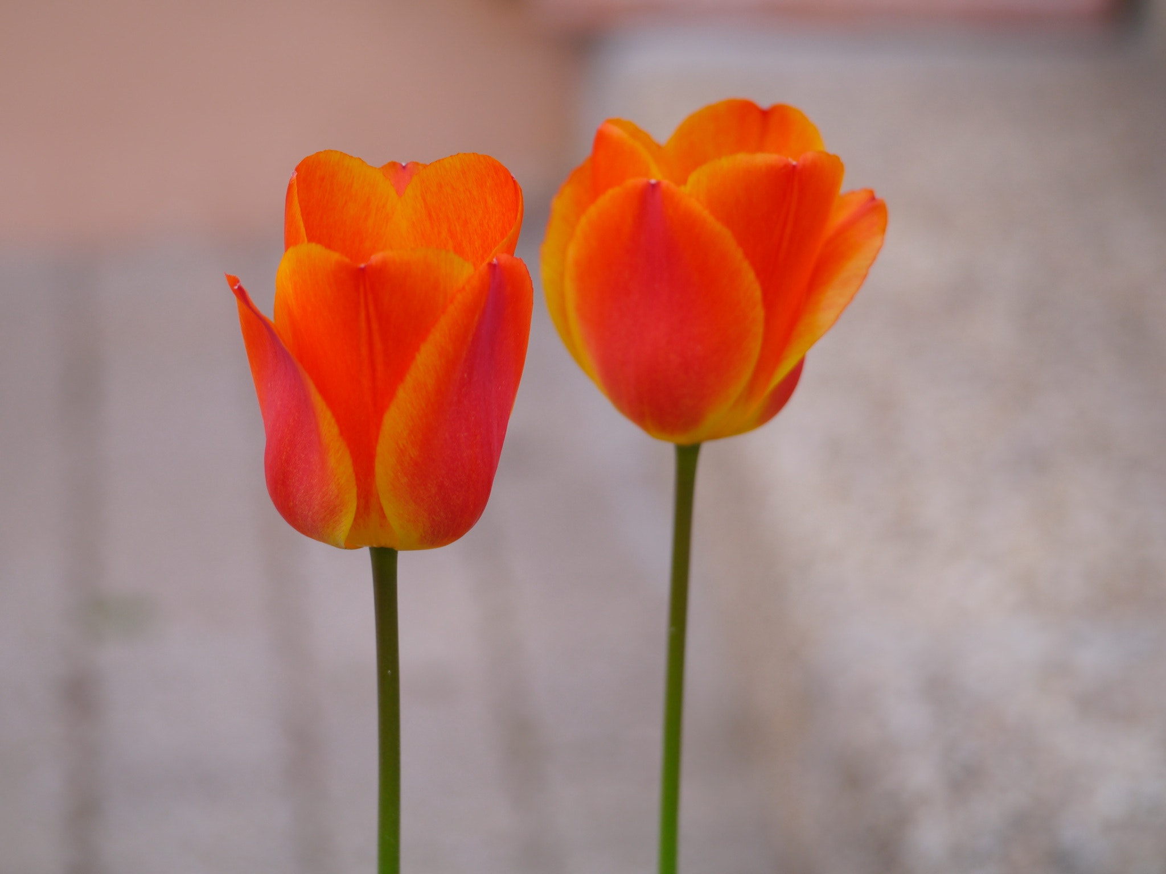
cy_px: 437
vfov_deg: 10.3
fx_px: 4850
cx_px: 583
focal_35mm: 144
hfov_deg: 13.7
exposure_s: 1/320
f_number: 5
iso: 160
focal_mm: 72
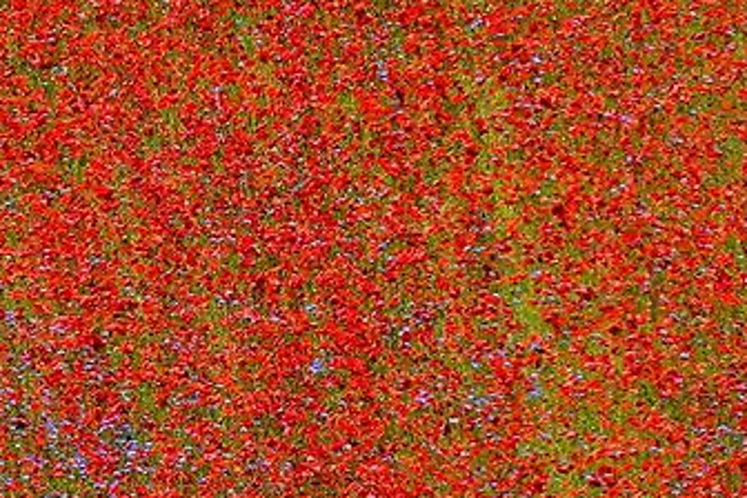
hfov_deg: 1.4
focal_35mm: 1495
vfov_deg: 0.9
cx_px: -129
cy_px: 269
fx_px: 31019
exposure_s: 1/400
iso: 125
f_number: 7.1
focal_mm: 209
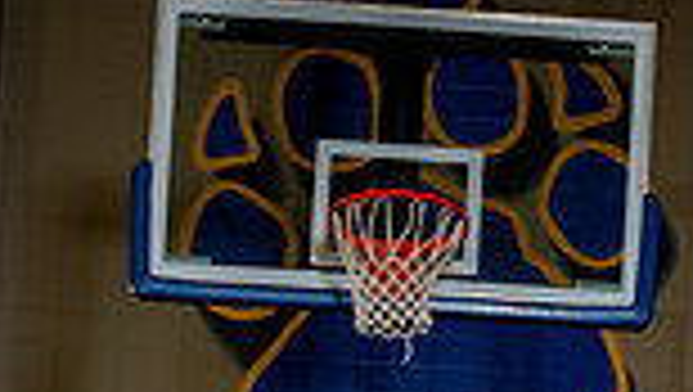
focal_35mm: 95
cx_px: 378
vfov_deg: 11.0
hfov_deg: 22.4
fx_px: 1748
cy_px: 897
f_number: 4
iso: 160
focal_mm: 31
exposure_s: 1/250
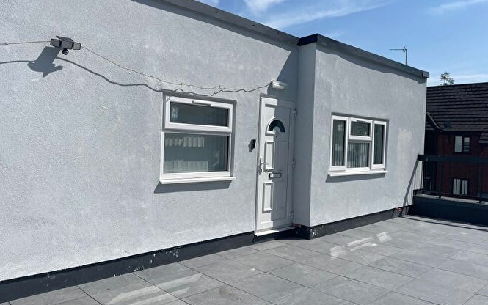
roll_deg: -0.7
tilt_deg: -1.1
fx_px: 386
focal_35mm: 29
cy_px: 154
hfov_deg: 64.6
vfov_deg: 43.2
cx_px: 236
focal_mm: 4.2
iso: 32
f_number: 1.6
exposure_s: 1/7813
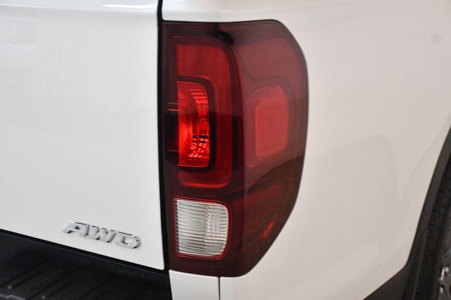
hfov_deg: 38.2
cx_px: 226
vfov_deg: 26.0
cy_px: 150
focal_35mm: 52
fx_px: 651
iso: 3200
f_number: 4.2
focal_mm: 35
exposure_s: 1/100
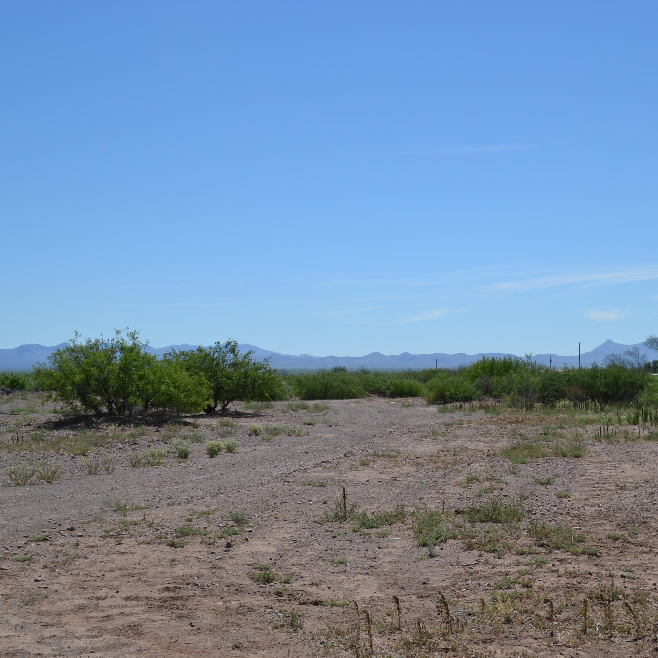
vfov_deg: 27.7
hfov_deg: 27.7
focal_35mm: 62
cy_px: 329
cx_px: 377
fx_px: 1333
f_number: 8
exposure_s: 1/250
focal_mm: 32
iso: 100
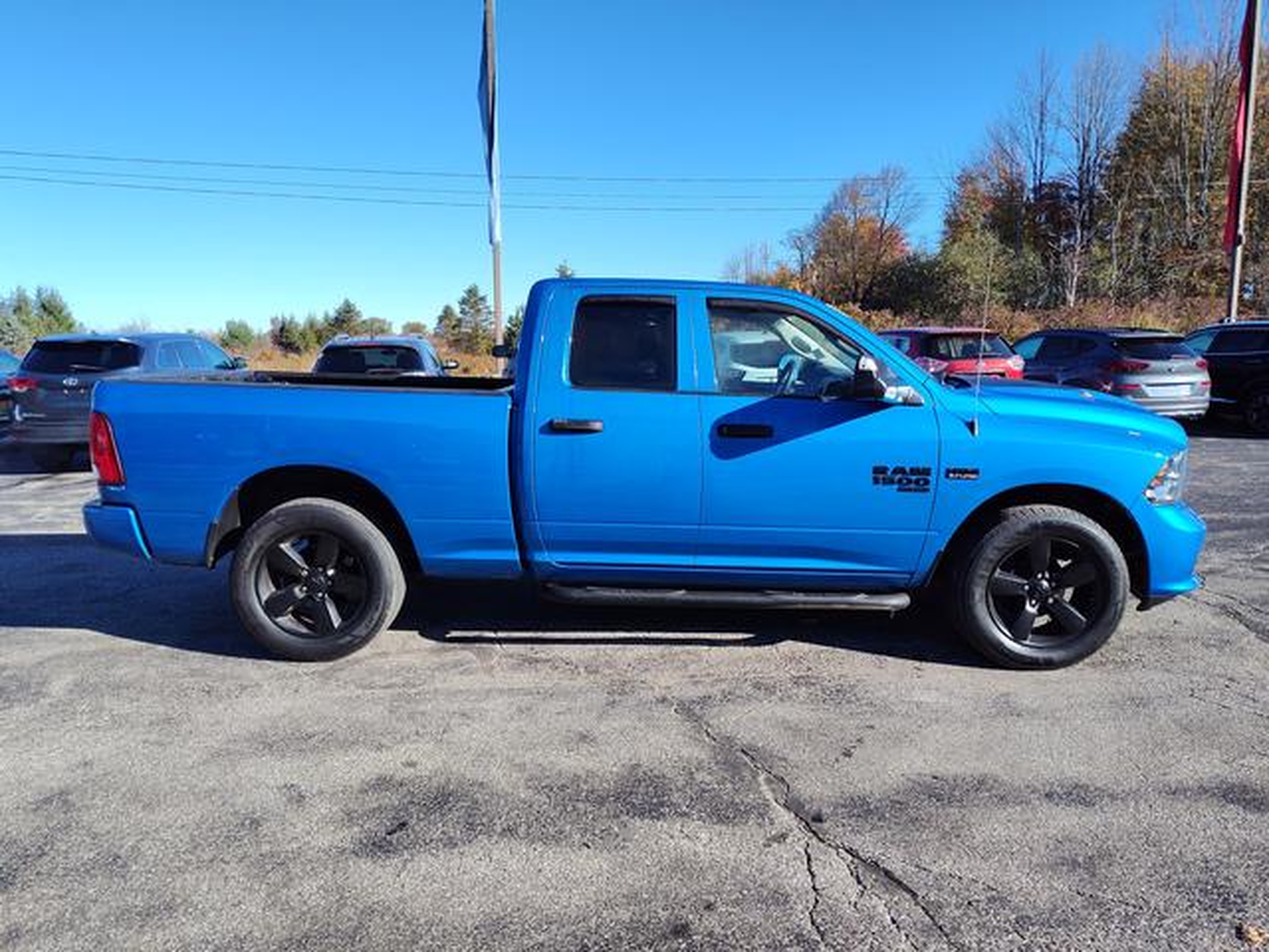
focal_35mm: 23
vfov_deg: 58.9
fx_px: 843
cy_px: 476
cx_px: 634
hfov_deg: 73.9
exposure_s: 1/1722
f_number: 1.88
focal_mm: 5.56
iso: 100
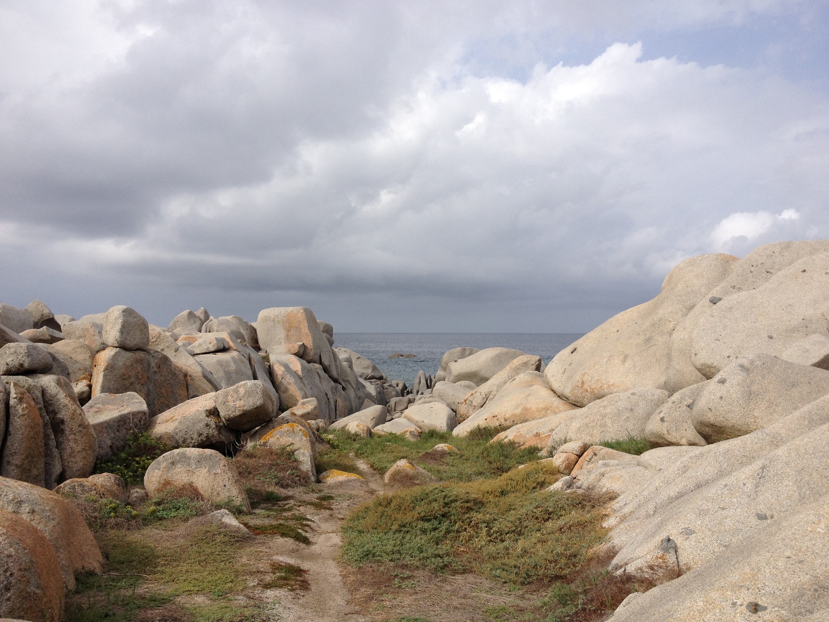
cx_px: 414
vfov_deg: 40.7
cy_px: 311
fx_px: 838
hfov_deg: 52.6
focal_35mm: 35
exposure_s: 1/2304
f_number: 2.4
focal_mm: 4.28
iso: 64
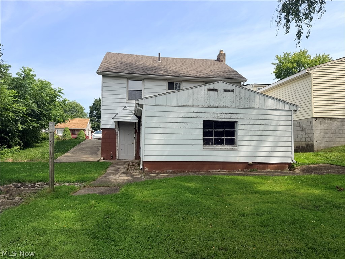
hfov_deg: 71.6
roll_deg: -0.7
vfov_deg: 56.8
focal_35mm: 24
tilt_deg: +3.0
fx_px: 239
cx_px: 172
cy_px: 130
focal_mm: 6.76
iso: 80
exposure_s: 1/3425
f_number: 1.78
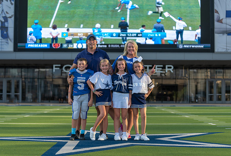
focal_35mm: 72
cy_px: 78
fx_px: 463
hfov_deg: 28.0
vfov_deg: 19.1
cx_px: 117
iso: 100
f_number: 2.8
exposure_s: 1/640
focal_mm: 70
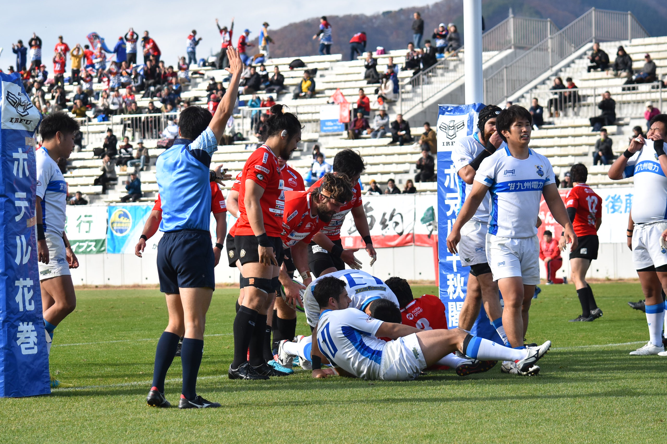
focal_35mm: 120
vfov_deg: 11.4
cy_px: 222
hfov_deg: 17.1
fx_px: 2222
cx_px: 334
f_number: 6.3
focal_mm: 80
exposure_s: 1/1600
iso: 400
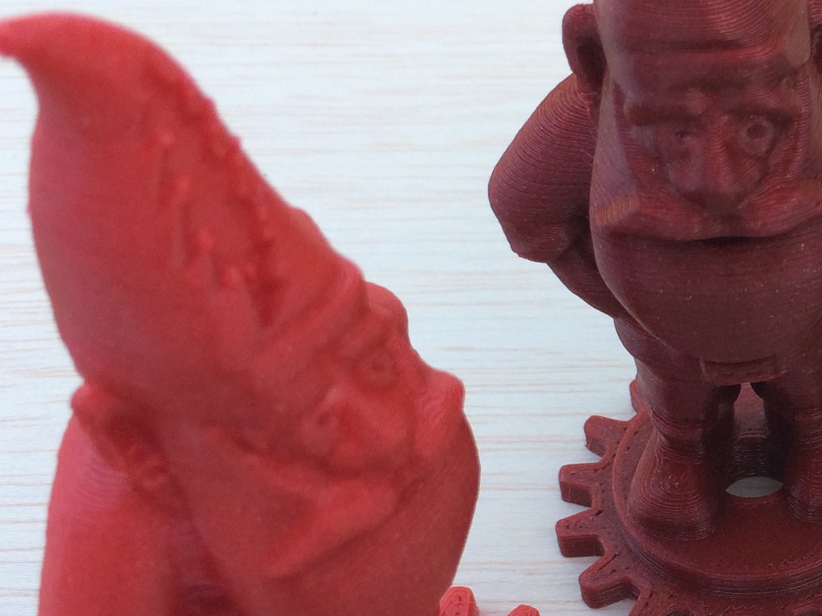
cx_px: 961
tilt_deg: -47.9
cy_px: 436
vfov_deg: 18.8
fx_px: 1852
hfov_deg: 23.1
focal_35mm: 78
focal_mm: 4.15
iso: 32
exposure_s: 1/148
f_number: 2.2
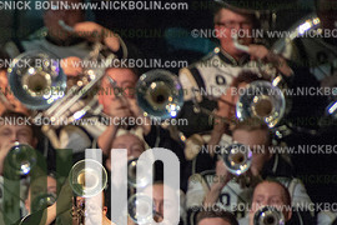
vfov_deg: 1.6
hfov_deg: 2.4
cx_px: 91
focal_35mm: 858
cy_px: 208
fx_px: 8031
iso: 8000
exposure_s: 1/320
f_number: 5.6
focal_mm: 400
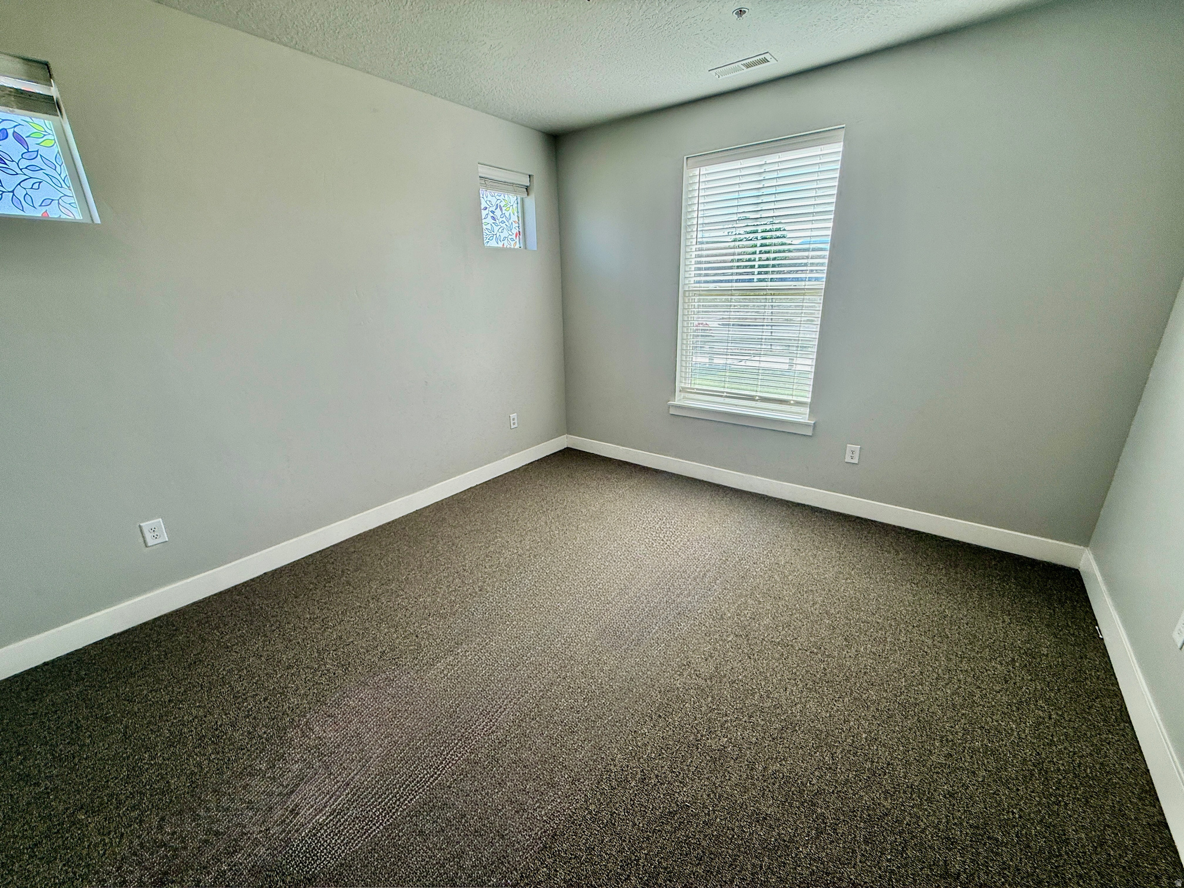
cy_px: 444
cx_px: 592
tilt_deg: -17.0
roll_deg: +1.1
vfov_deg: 85.7
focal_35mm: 14
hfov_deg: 102.1
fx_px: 479
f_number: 2.2
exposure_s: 1/153
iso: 64
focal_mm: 2.22
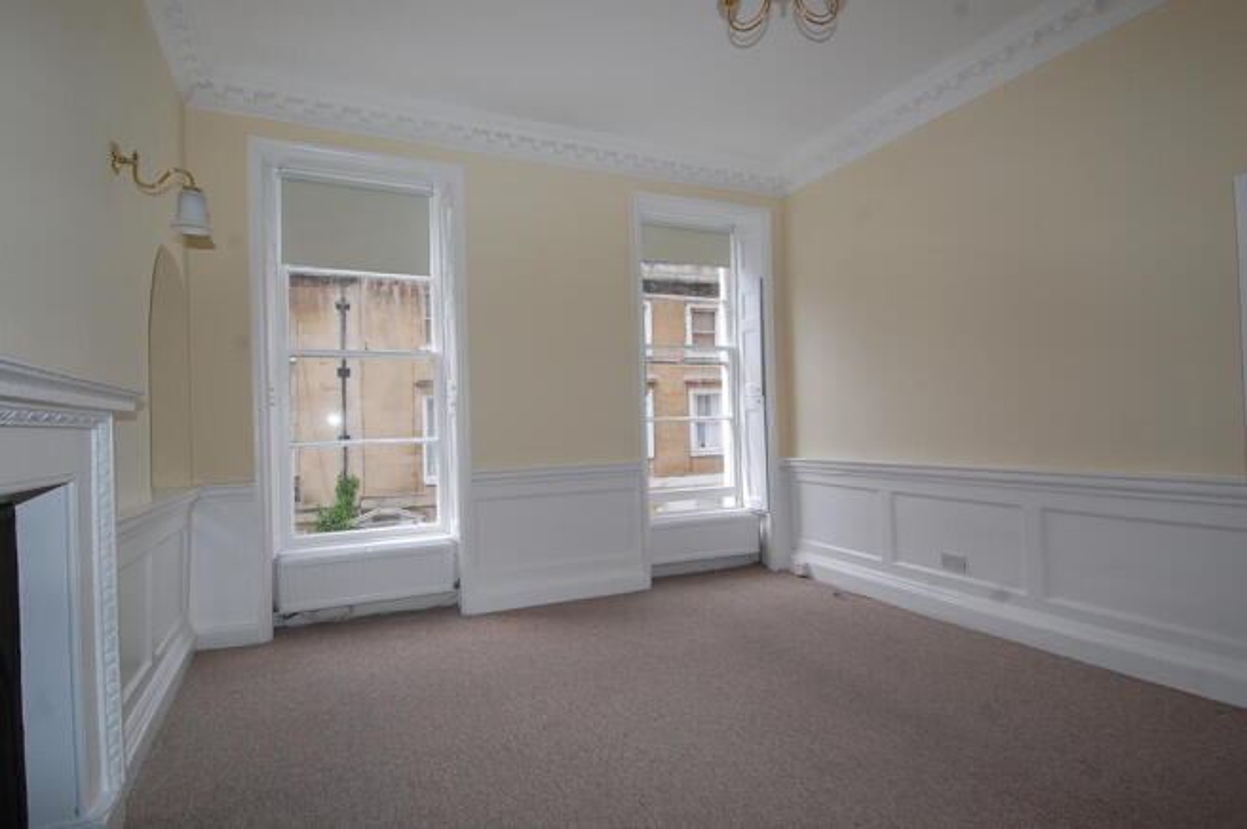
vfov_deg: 67.3
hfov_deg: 90.1
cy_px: 414
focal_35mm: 18
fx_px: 623
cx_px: 624
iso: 320
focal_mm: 12
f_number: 8
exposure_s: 1/250
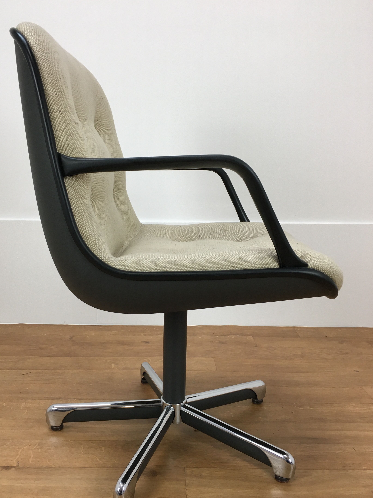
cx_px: 169
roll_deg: -1.5
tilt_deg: -11.3
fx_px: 460
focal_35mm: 32
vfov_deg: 56.7
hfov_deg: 44.1
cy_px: 271
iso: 25
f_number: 2.2
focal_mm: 4.15
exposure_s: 1/33
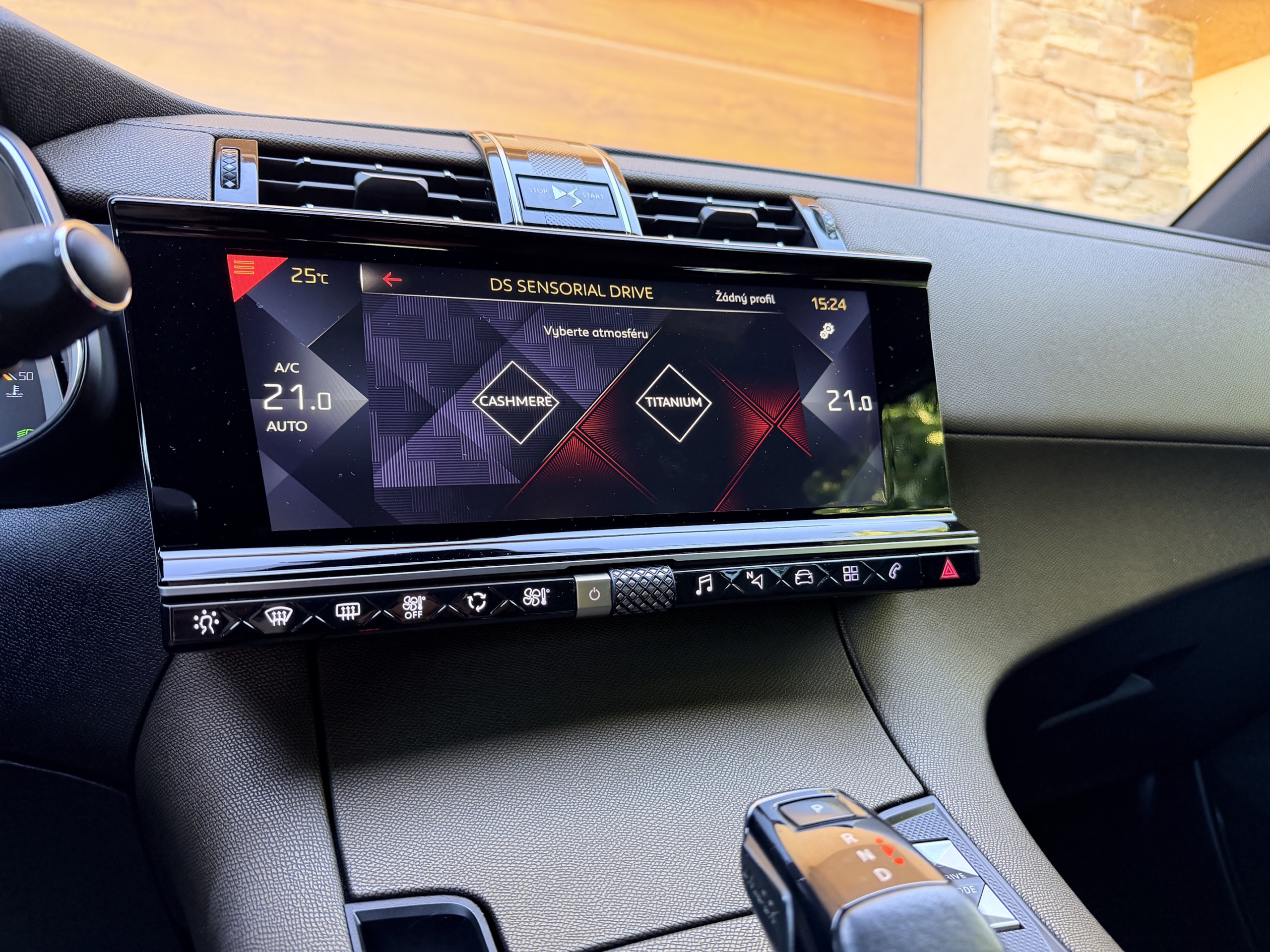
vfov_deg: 56.8
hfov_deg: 71.6
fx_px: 881
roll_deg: -0.5
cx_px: 635
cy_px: 476
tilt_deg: -3.3
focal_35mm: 24
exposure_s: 1/68
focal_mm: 6.76
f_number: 1.78
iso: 200
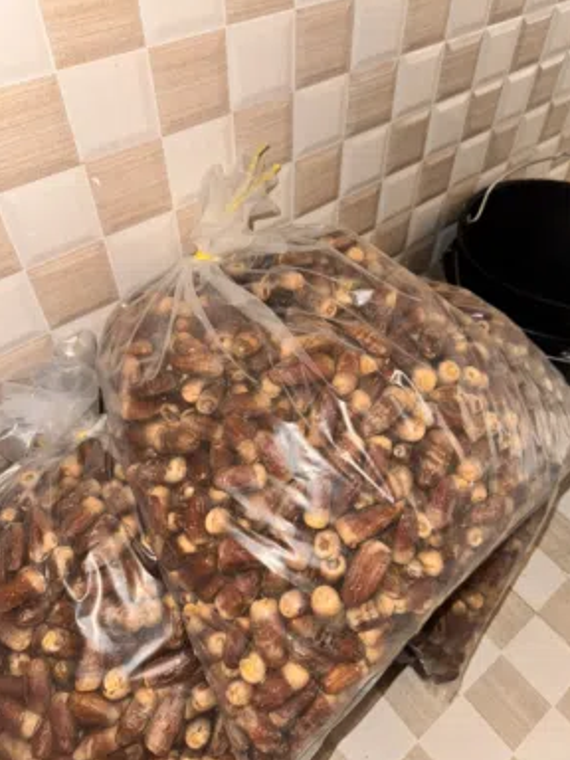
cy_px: 370
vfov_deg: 69.4
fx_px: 549
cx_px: 293
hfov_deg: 54.9
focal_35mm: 25
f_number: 1.78
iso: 100
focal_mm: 6.76
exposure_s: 1/16
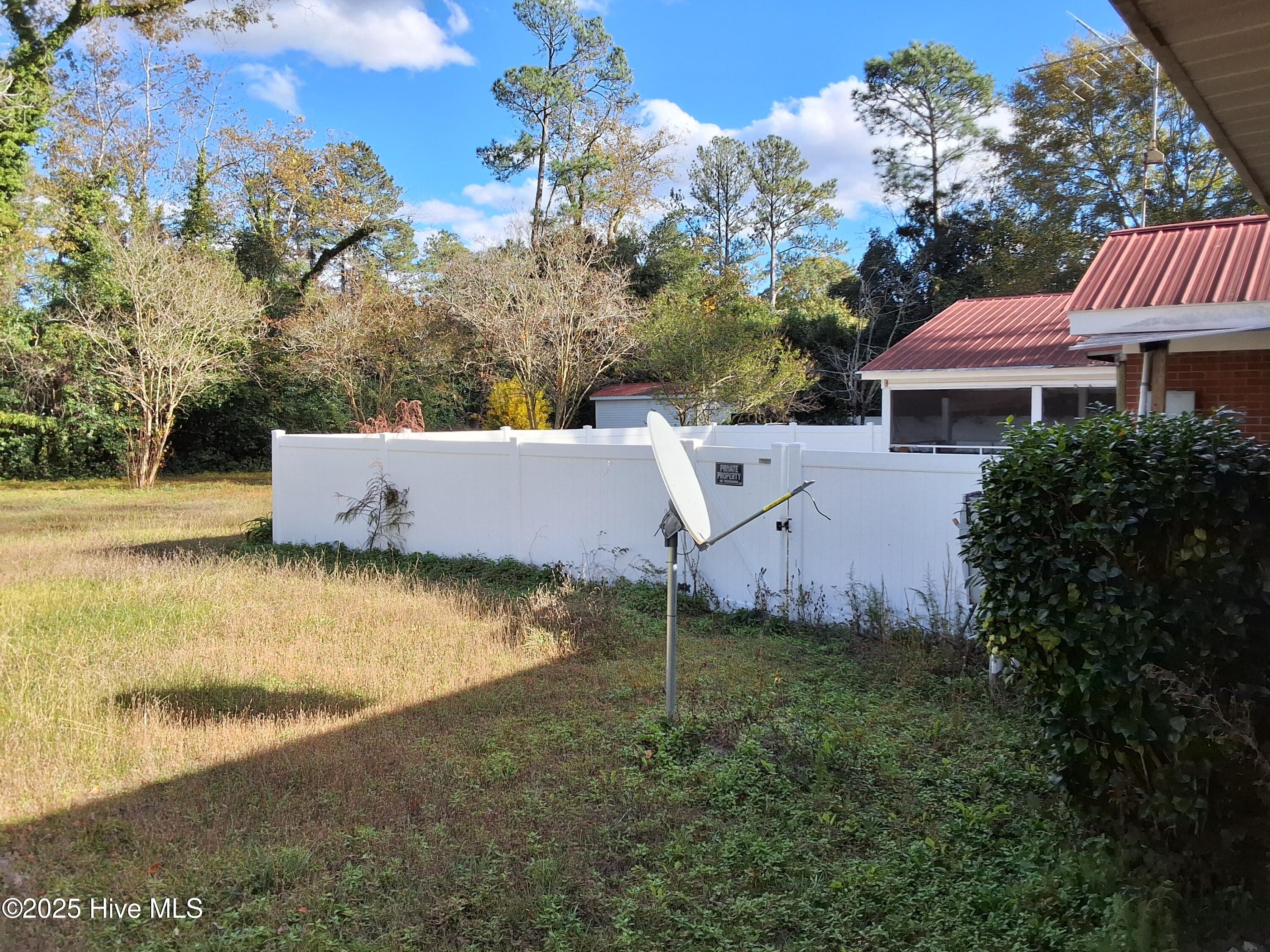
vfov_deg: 49.7
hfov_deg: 63.4
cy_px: 476
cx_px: 635
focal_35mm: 28
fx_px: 1027
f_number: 1.9
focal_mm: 2.91
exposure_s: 1/983
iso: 32
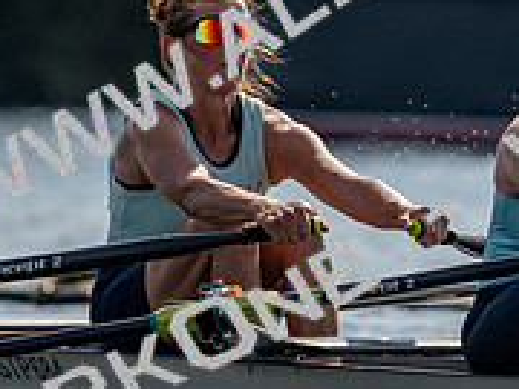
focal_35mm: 1336
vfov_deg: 1.1
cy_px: 226
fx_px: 20031
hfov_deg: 1.5
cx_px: 294
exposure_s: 1/1600
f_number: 6.3
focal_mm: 430
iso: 125
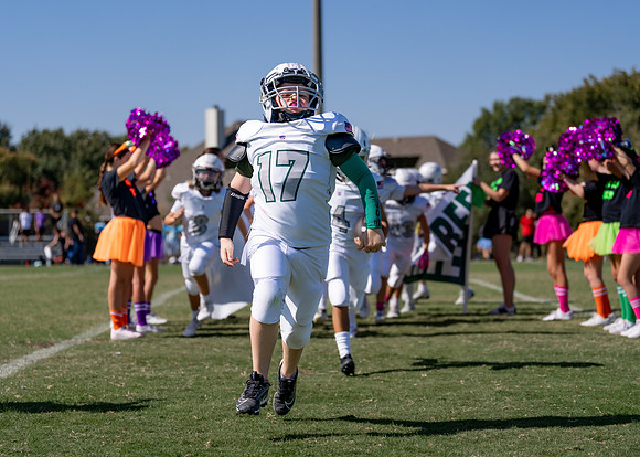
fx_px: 1397
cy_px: 225
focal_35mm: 77
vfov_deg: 18.6
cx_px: 305
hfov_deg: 25.8
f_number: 2.8
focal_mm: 70
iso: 100
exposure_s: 1/2500
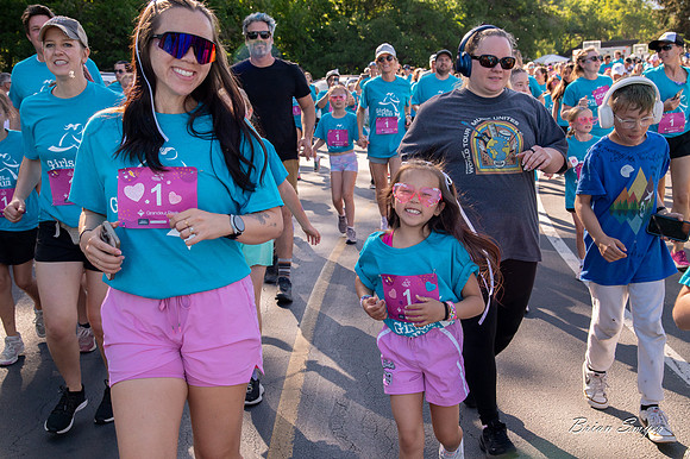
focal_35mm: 48
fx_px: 919
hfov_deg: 41.1
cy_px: 230
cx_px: 345
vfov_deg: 28.0
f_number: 8
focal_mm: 48
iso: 800
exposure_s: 1/1000
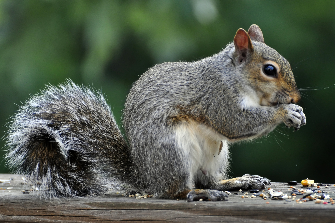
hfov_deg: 4.6
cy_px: 112
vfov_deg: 3.0
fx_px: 4182
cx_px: 168
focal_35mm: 450
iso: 800
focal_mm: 300
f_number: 5.6
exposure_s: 1/800
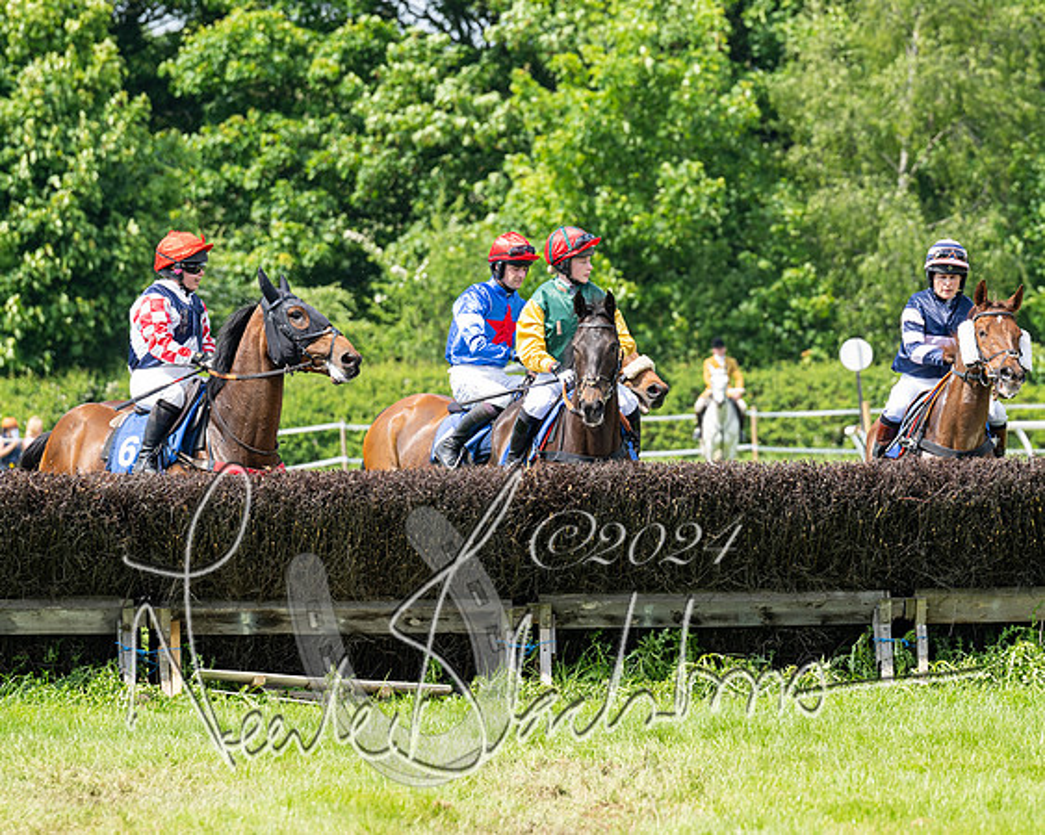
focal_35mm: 341
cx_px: 589
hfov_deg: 5.7
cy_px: 417
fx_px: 10548
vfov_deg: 4.5
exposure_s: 1/640
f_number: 5
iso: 200
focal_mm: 185
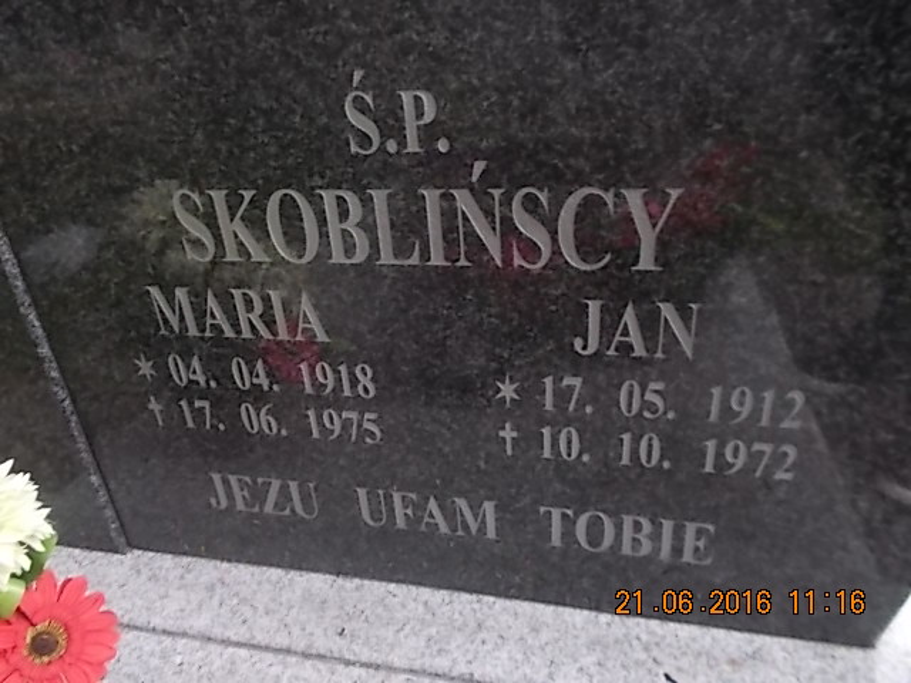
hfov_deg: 67.3
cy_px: 342
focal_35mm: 26
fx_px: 684
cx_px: 456
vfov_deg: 53.1
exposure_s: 1/25
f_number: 3.2
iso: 200
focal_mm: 4.6
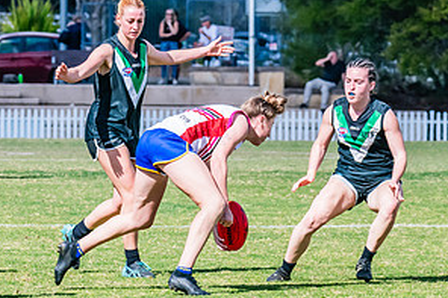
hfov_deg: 3.9
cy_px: 141
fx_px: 6641
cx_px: 97
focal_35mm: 534
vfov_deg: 2.6
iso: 800
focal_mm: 210
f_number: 10
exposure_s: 1/1250
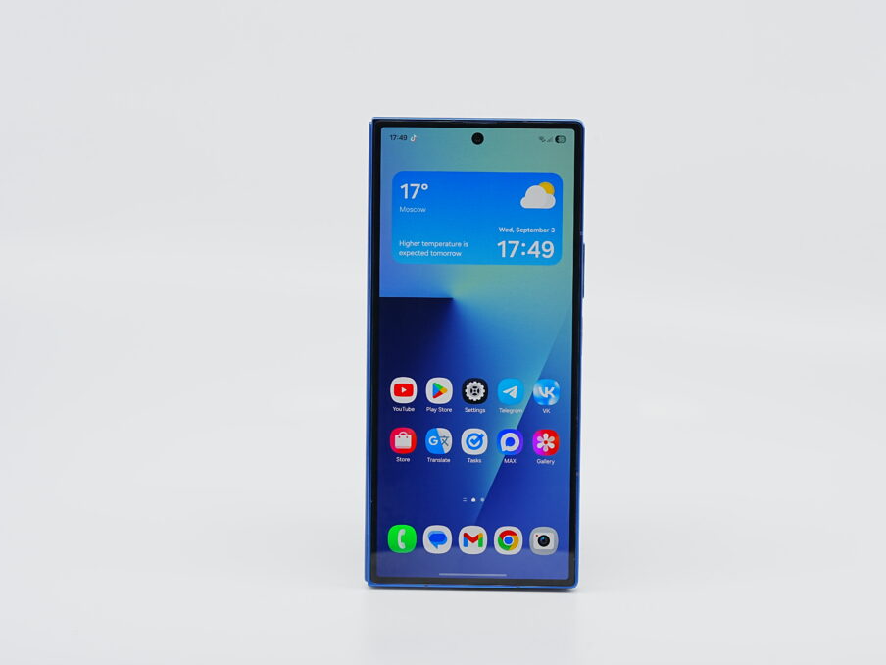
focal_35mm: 98
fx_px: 2508
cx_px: 478
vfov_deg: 15.1
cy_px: 334
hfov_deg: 20.0
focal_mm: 90
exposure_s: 1/20
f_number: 11
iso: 100
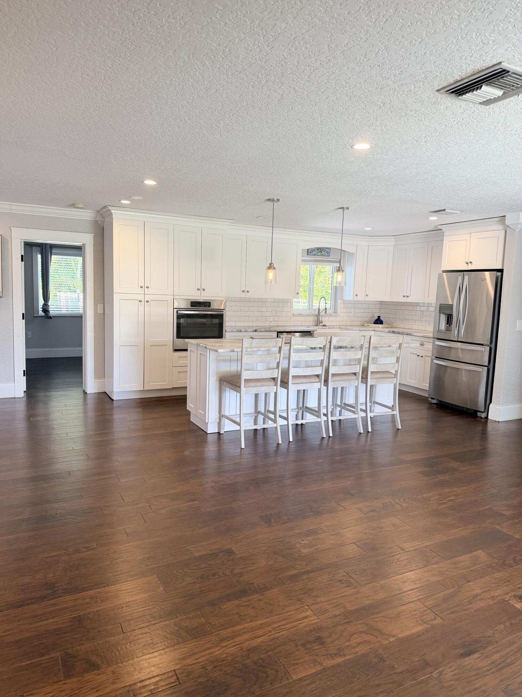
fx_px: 483
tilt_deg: -6.7
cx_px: 261
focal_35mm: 24
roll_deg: -2.3
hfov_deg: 56.8
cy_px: 348
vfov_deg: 71.6
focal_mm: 6.76
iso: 125
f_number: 1.78
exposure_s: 1/120
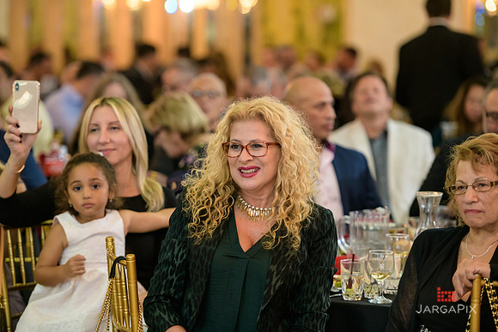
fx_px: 1937
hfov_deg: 14.7
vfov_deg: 9.8
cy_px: 166
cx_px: 249
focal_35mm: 140
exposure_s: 1/125
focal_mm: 140
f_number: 3.2
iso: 1600
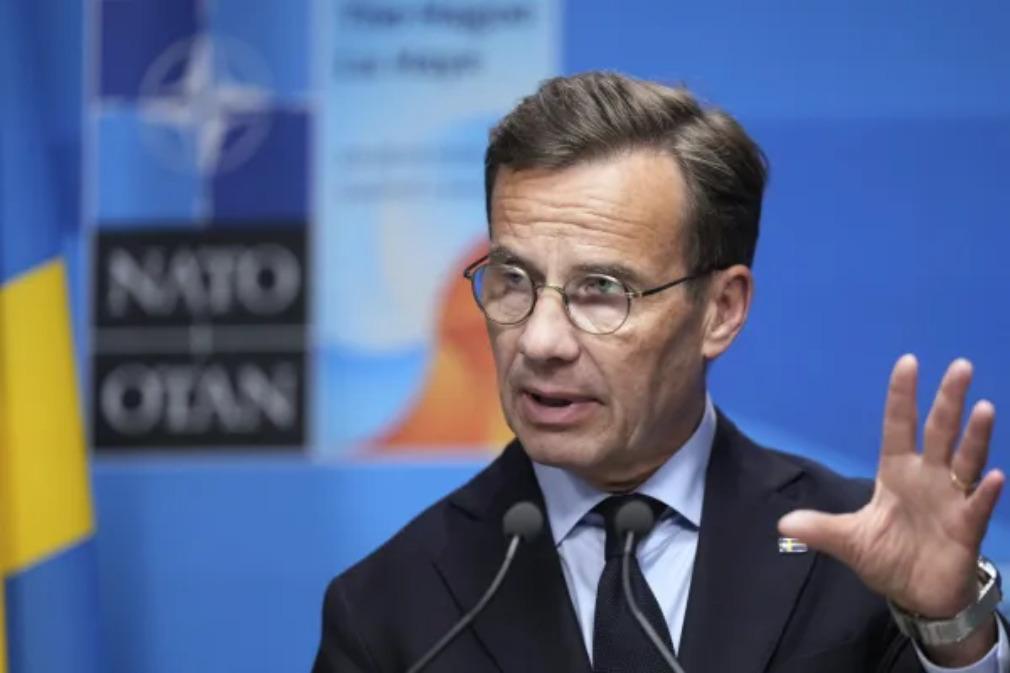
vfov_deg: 4.6
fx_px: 8416
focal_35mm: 300
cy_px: 336
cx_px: 505
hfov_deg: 6.9
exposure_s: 1/400
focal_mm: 300
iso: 2500
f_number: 2.8
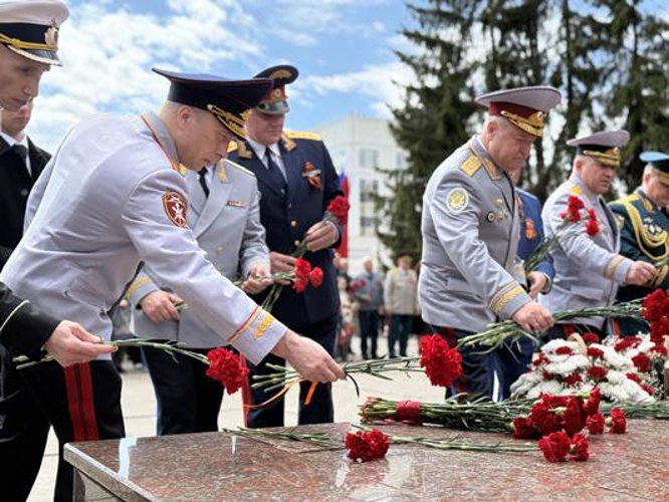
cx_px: 334
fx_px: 928
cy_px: 251
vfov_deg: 30.3
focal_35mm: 48
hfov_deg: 39.6
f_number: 1.78
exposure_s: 1/1754
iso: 80
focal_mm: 6.76
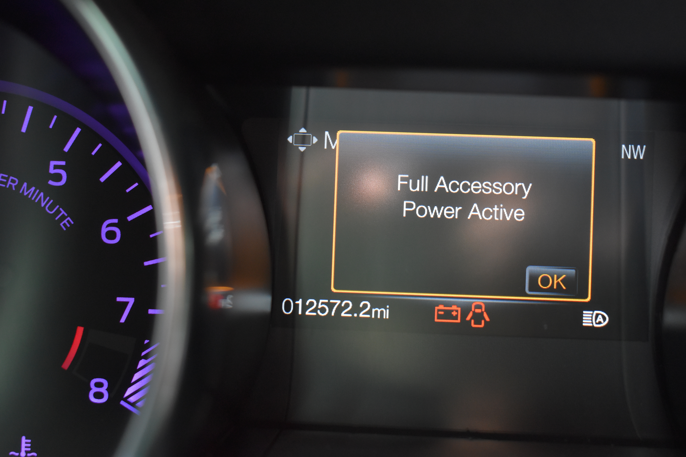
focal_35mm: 54
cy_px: 228
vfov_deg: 25.1
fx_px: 1029
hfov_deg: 36.9
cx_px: 343
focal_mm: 36
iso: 1600
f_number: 4.8
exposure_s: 1/60
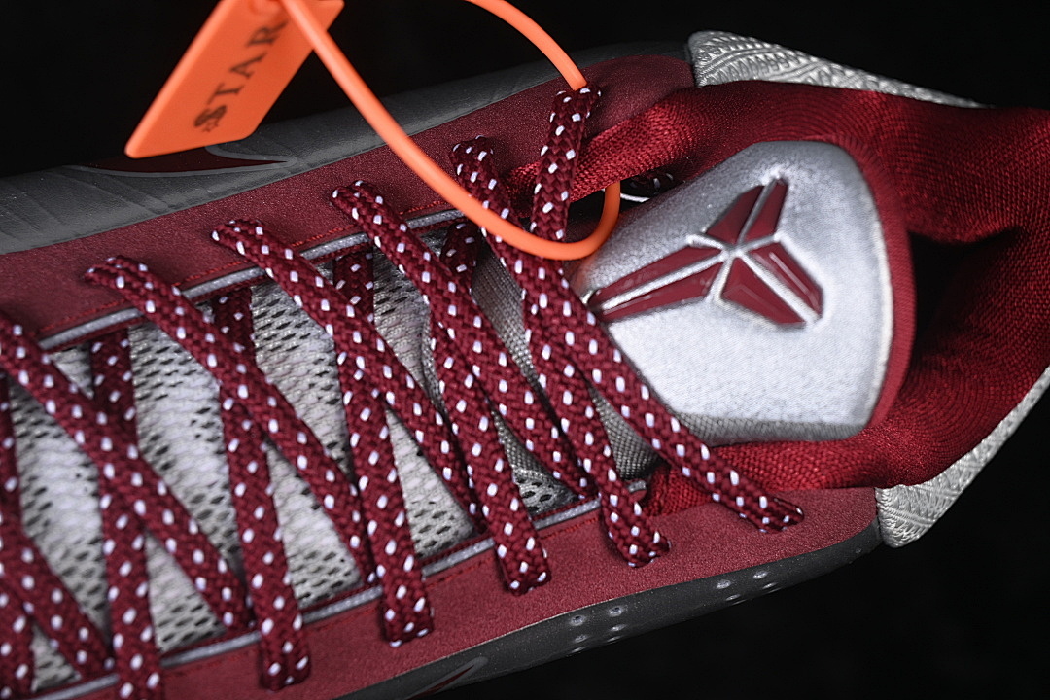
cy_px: 350
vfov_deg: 18.2
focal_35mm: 75
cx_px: 525
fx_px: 2187
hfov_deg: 27.0
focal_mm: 50
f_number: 6.3
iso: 160
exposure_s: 1/60
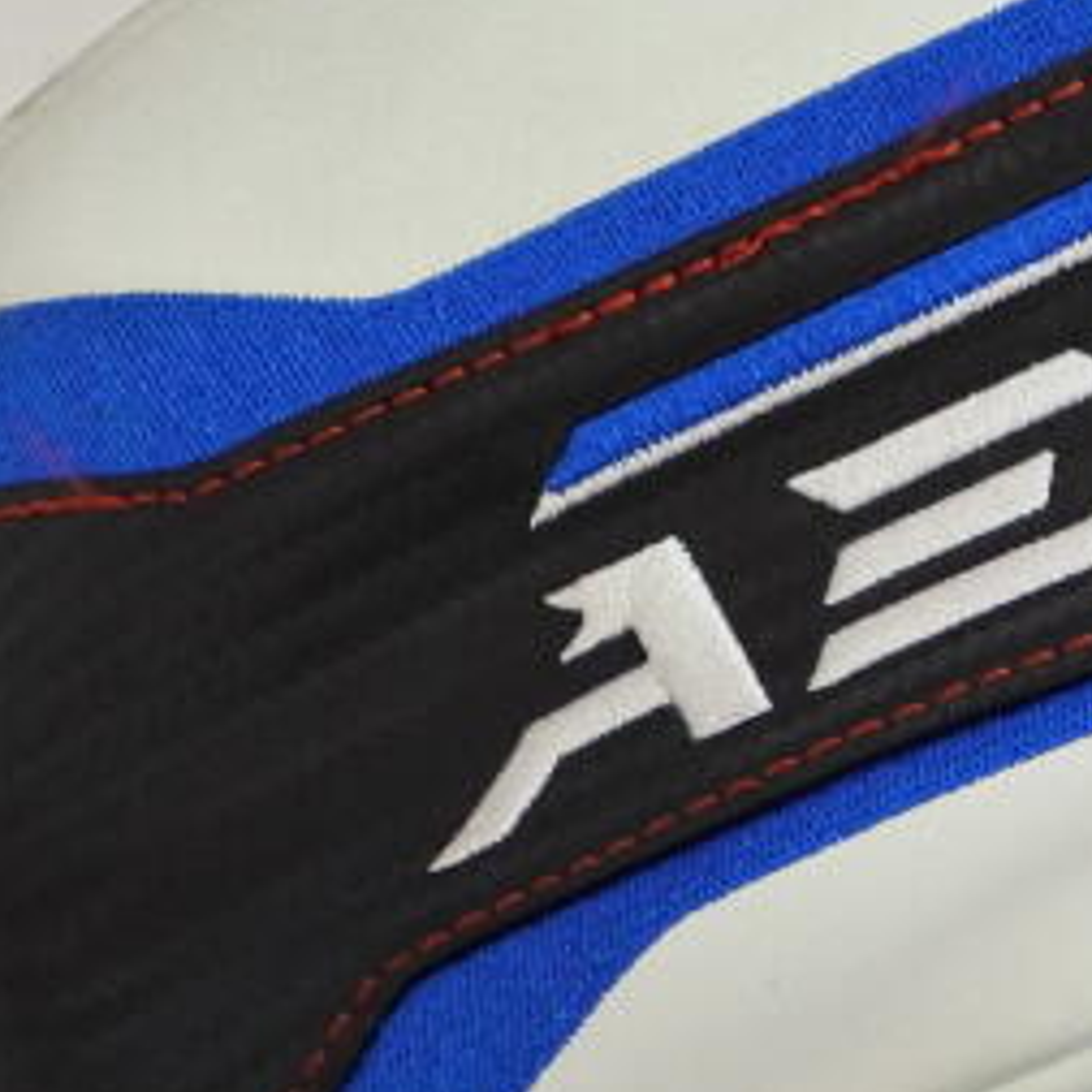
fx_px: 5639
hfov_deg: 10.7
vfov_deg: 11.1
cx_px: 1567
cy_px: 600
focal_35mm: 158
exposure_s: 1/250
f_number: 1.8
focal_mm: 18.5
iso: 720
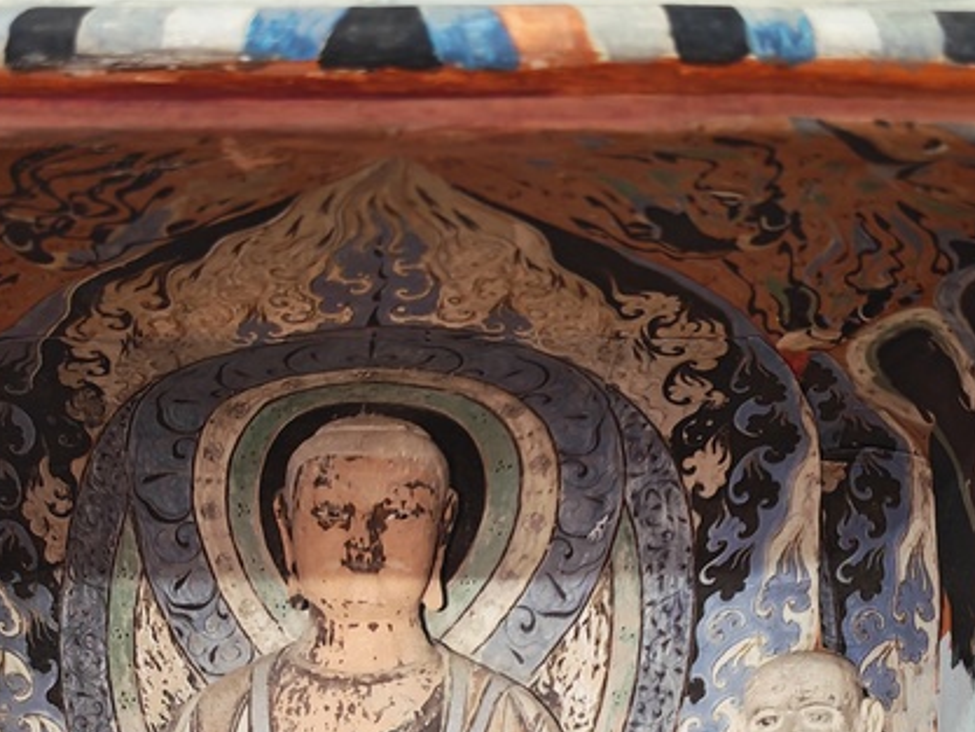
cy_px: 725
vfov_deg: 20.7
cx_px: 358
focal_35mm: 69
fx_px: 1944
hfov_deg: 28.0
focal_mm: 6.12
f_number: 1.9
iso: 2000
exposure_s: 1/33
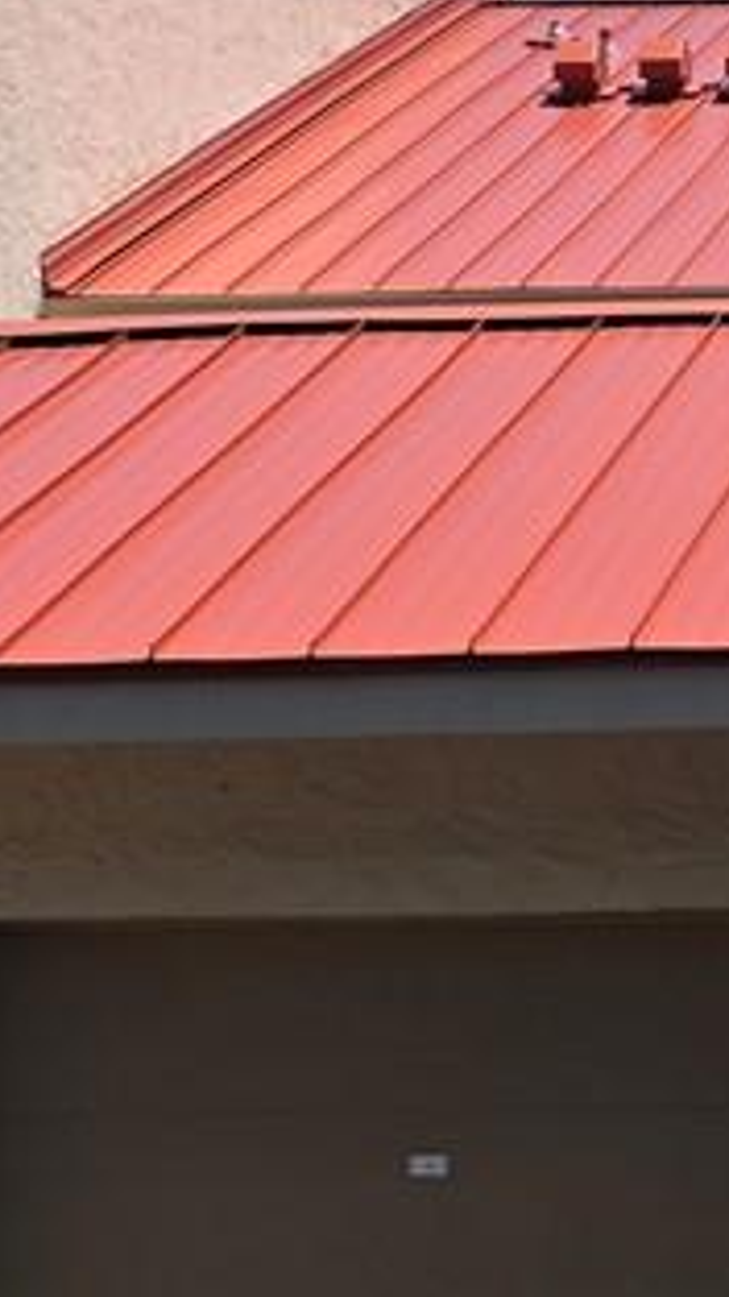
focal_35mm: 128
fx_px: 4400
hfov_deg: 9.3
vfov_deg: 16.3
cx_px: 1023
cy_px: -91
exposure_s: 1/6150
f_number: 1.7
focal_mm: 6.3
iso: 80
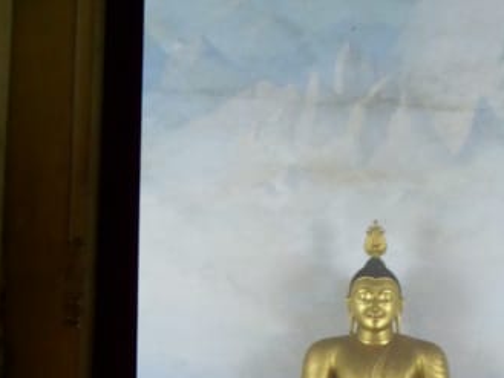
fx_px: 1879
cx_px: 404
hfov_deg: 15.2
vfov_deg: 11.5
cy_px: 194
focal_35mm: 129
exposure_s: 1/8
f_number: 4.1
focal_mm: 9
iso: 640
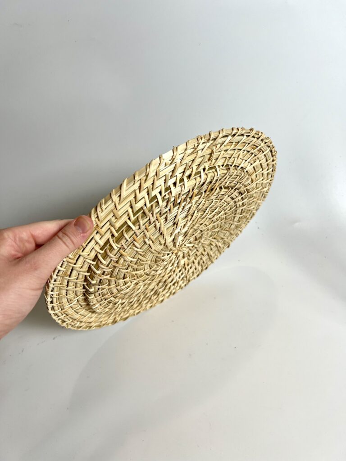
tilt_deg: -35.7
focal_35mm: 26
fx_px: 347
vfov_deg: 67.3
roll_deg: +9.6
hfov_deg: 53.1
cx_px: 173
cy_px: 230
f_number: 1.5
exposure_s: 1/120
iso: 50
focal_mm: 5.7
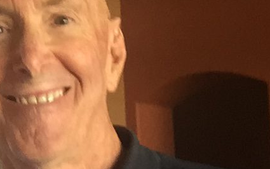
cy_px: 130
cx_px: -64
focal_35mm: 99
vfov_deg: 13.2
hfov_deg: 19.6
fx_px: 729
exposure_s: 1/30
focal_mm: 2.65
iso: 125
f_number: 2.2
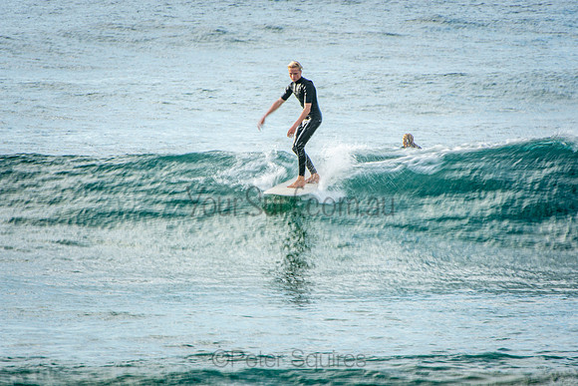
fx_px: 9635
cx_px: 289
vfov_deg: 2.3
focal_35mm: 600
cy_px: 193
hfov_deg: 3.4
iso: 100
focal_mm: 400
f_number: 22
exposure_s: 1/25
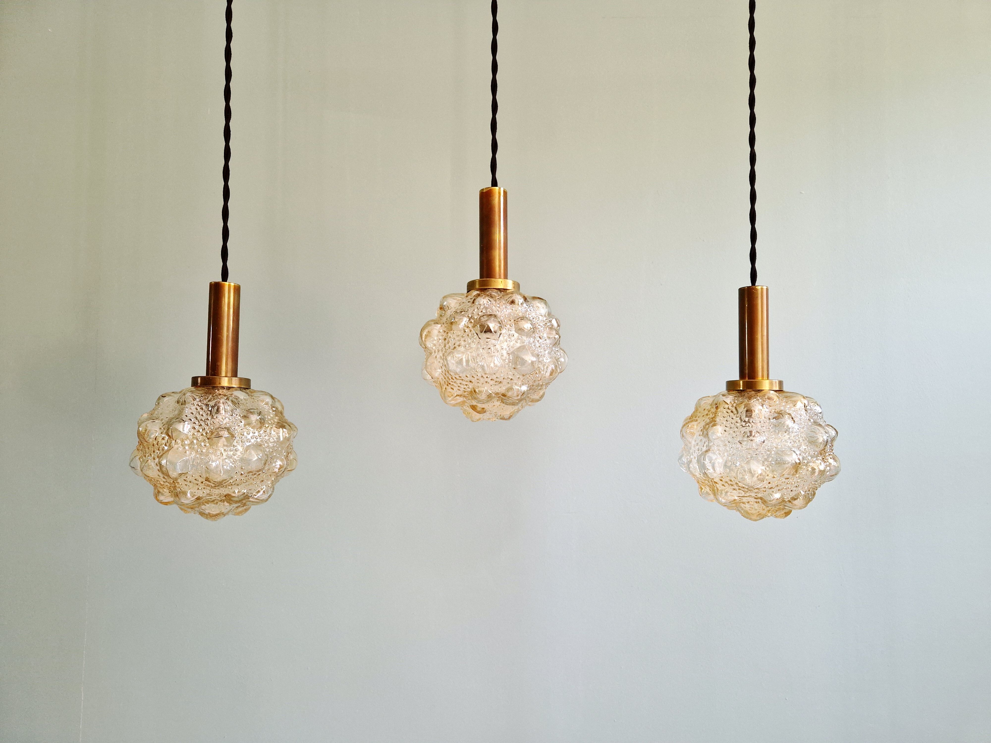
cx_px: 496
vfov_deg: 58.9
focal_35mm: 23
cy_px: 372
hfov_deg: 73.9
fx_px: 658
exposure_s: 1/100
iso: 250
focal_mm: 5.4
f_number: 1.8
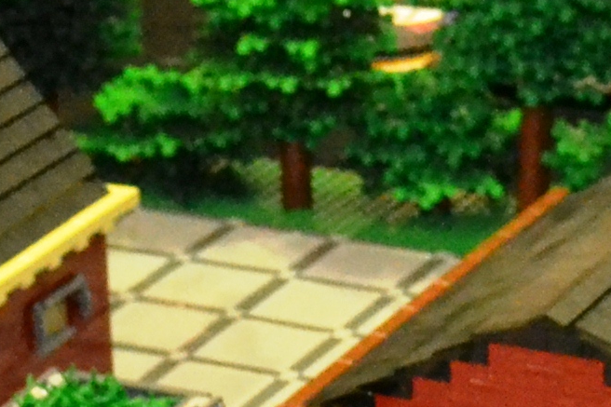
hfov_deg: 8.1
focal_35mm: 253
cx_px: 563
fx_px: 4293
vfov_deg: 5.2
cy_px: 1014
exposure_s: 1/60
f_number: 4
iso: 3200
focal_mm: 24
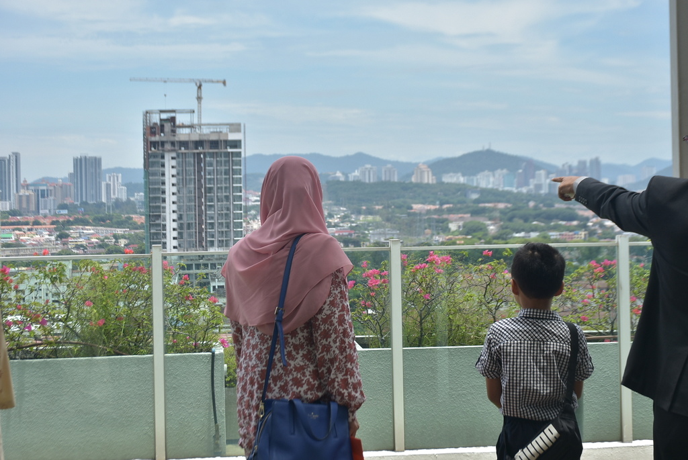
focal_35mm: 68
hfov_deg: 29.8
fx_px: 1291
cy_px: 230
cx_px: 344
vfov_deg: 20.2
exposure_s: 1/320
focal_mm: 45
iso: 100
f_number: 8
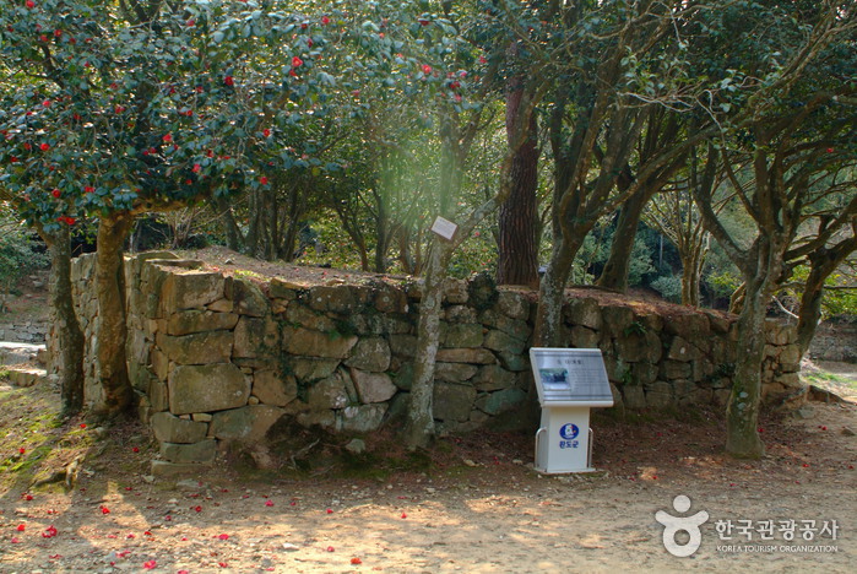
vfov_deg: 32.0
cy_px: 287
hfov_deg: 46.3
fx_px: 1001
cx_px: 428
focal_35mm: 42
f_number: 5.6
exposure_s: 1/125
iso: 200
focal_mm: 28
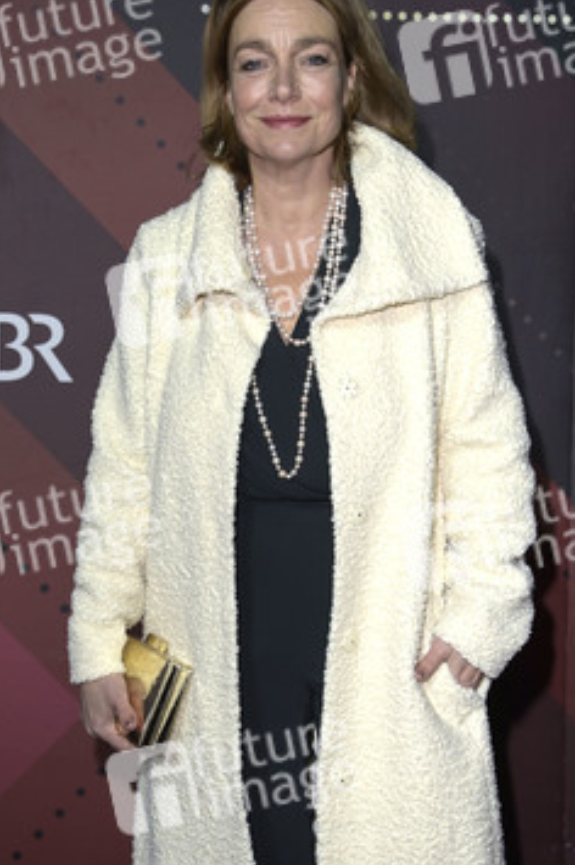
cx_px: 302
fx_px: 1488
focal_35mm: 62
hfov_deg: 21.9
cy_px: 412
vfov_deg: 32.4
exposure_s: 1/250
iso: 640
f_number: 6.3
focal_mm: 55
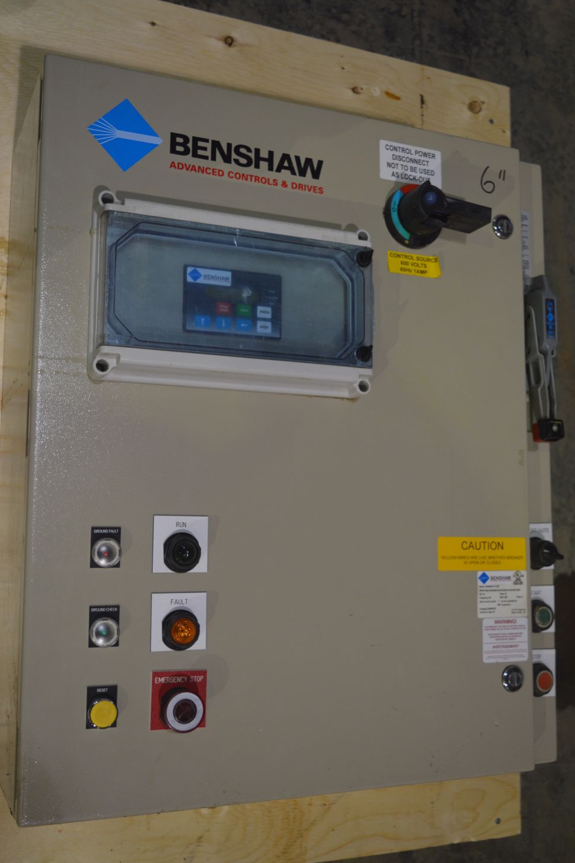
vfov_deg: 50.1
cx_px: 292
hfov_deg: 34.6
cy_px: 434
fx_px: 923
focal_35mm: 39
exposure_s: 1/40
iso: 400
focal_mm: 25
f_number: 4
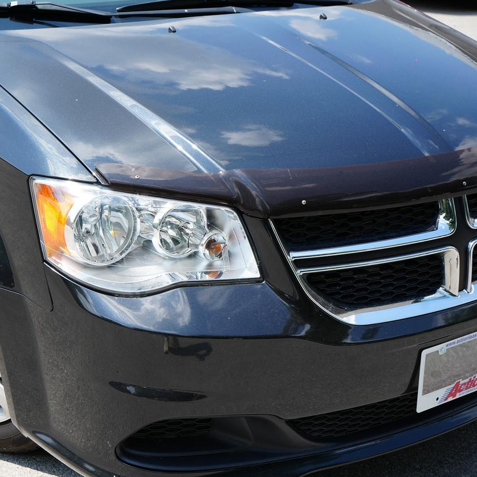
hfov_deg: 32.2
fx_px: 811
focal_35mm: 52
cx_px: 117
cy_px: 242
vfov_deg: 32.8
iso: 100
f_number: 5
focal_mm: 40
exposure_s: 1/250
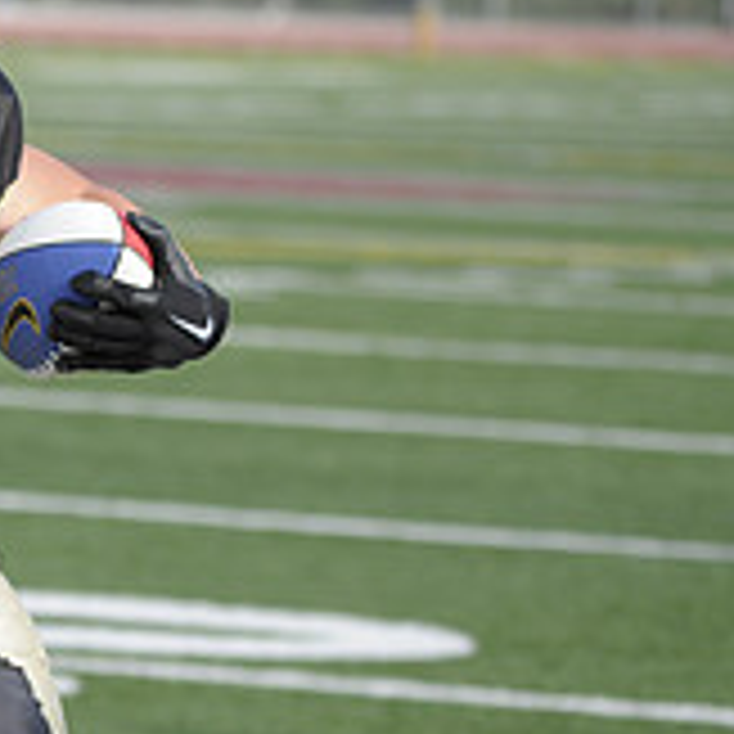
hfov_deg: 3.9
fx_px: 10867
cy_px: 653
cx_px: -360
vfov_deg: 3.9
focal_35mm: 453
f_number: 5
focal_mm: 150
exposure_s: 1/1000
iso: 500
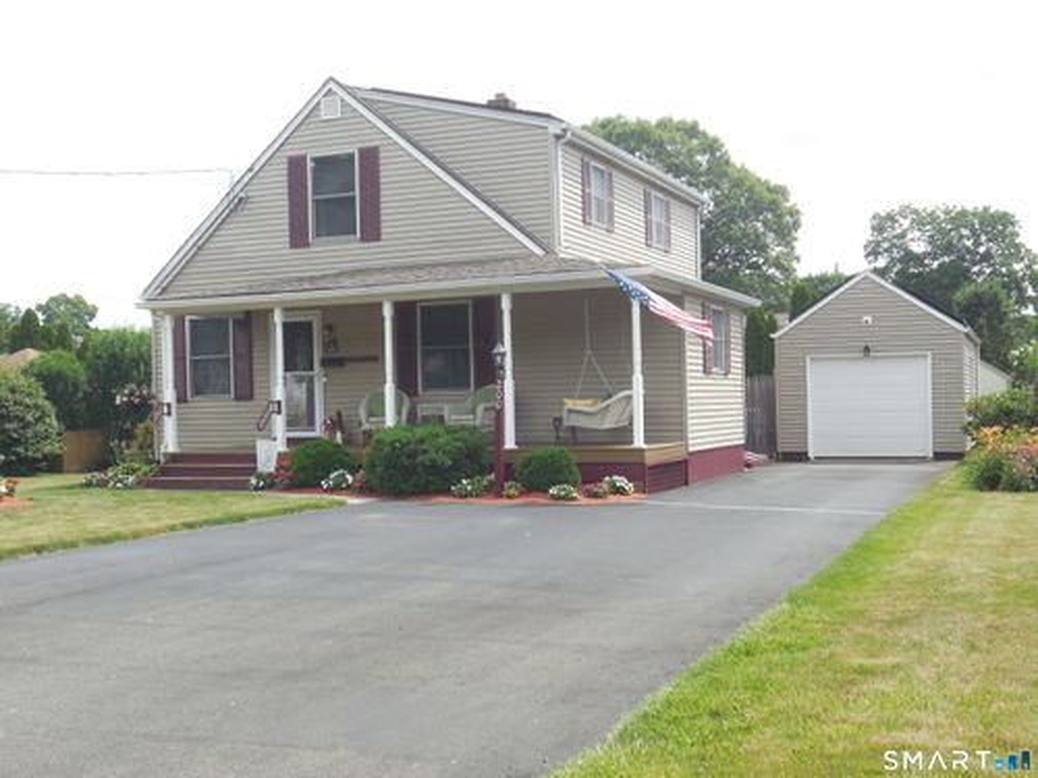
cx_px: 519
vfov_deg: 32.9
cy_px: 389
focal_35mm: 44
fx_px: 1319
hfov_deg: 42.9
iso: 125
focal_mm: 7.8
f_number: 4.5
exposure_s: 1/320
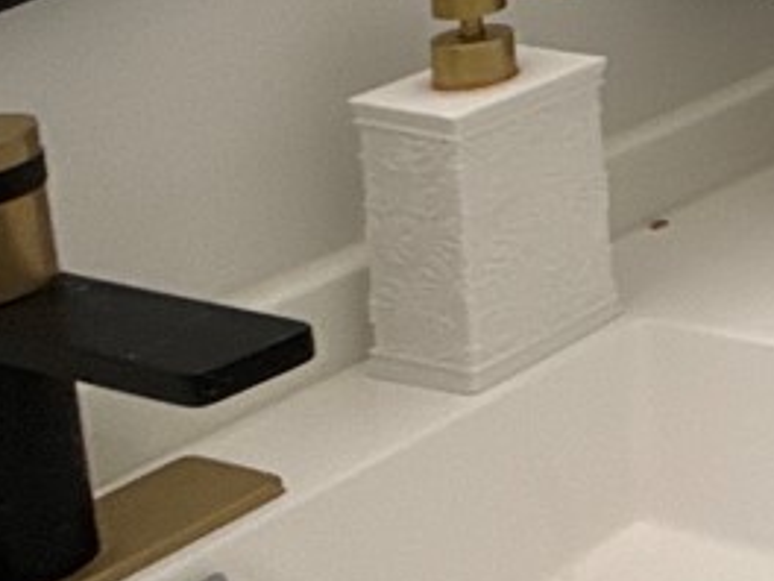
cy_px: -367
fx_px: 1901
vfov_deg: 15.6
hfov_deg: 15.0
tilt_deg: -8.2
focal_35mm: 85
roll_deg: +0.9
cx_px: 1806
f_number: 2.2
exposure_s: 1/120
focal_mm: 2.22
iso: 80
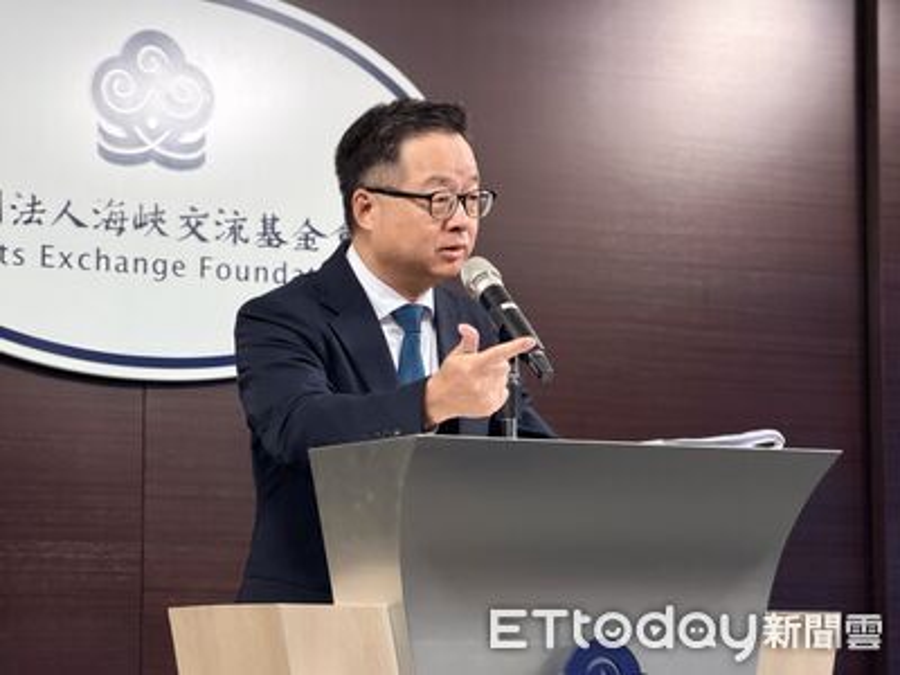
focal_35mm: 100
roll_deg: -0.4
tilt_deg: +4.7
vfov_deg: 14.8
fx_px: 2600
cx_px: 450
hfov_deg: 19.6
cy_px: 338
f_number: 2.8
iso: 400
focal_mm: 16.89
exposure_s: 1/120
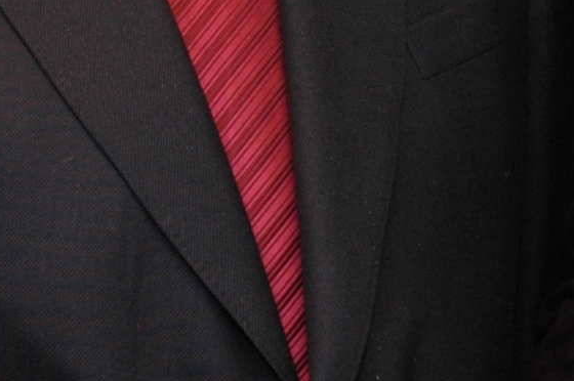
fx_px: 3467
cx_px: 318
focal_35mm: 218
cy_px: -92
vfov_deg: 6.3
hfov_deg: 9.5
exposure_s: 1/60
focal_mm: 27
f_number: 3.8
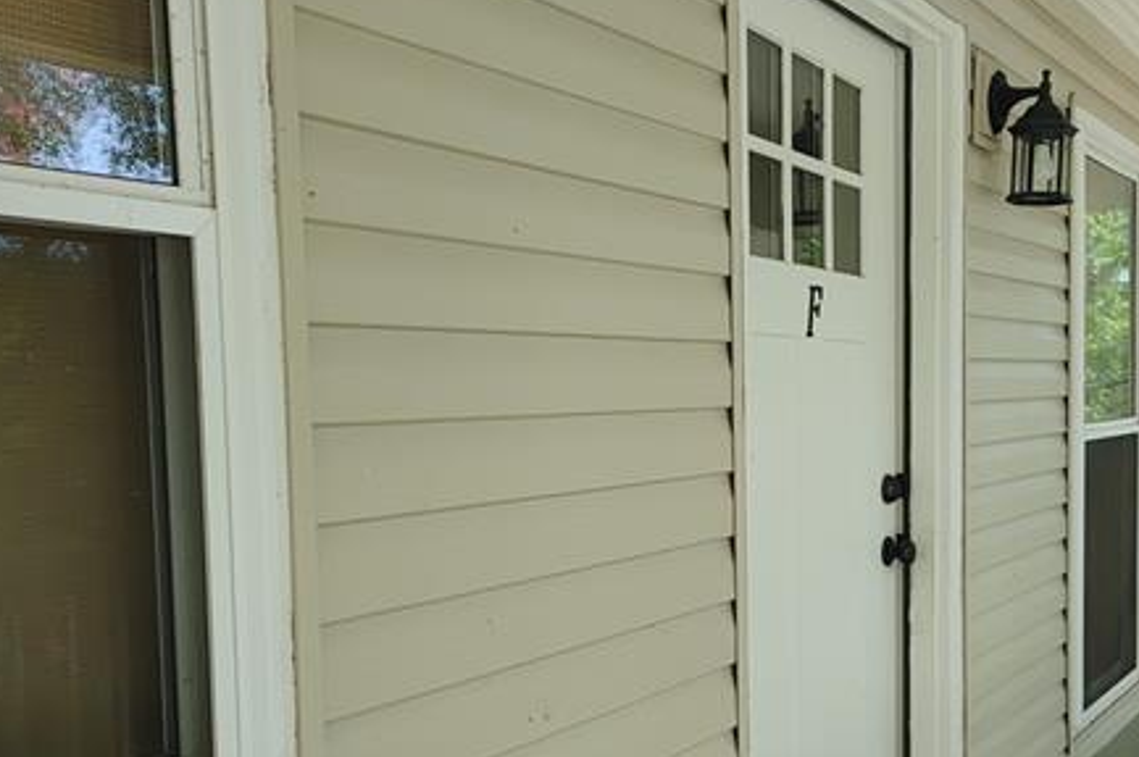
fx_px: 1265
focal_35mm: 40
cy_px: 468
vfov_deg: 33.2
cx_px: 739
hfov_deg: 47.9
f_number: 1.8
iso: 50
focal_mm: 5.58
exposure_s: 1/195
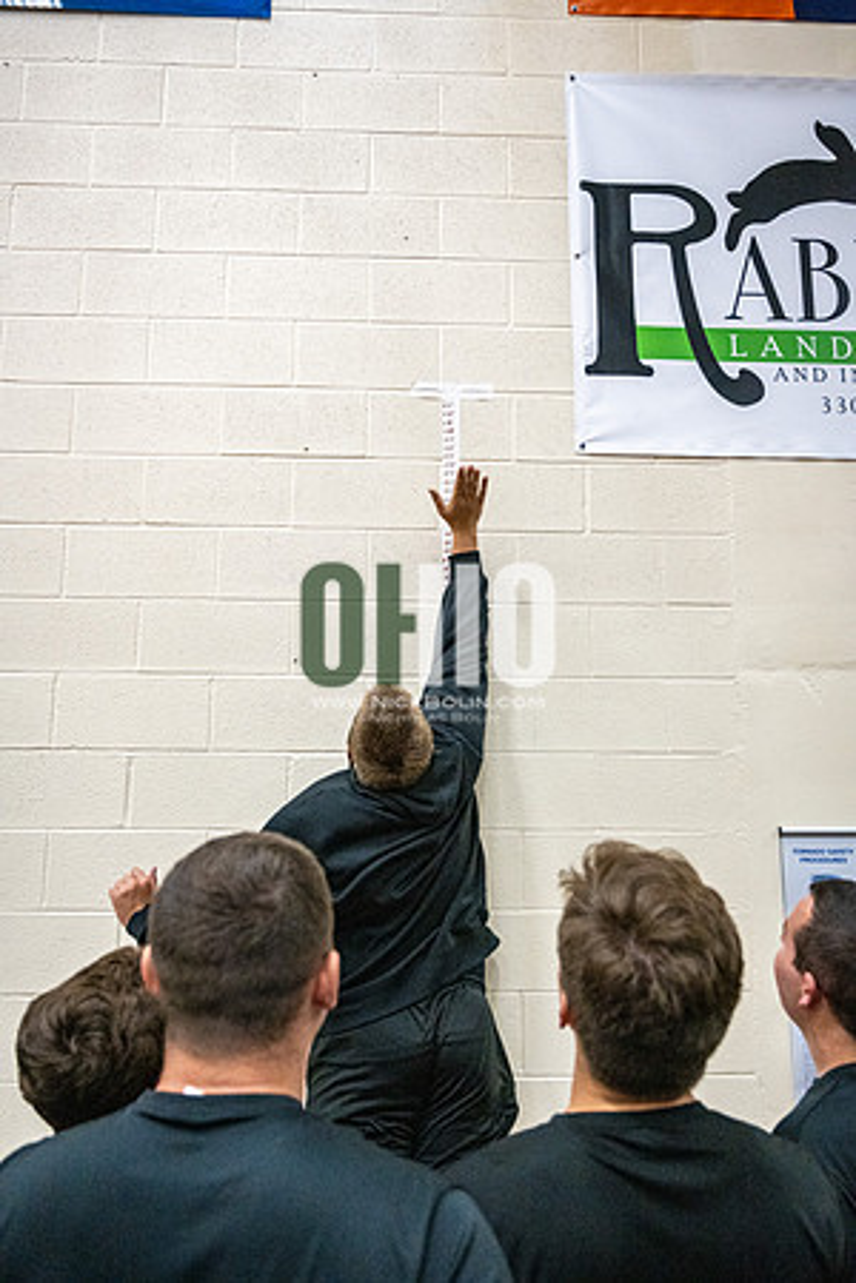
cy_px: 642
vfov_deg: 61.1
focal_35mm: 30
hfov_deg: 43.0
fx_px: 1088
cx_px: 428
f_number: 4
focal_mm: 30.5
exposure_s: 1/800
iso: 8000
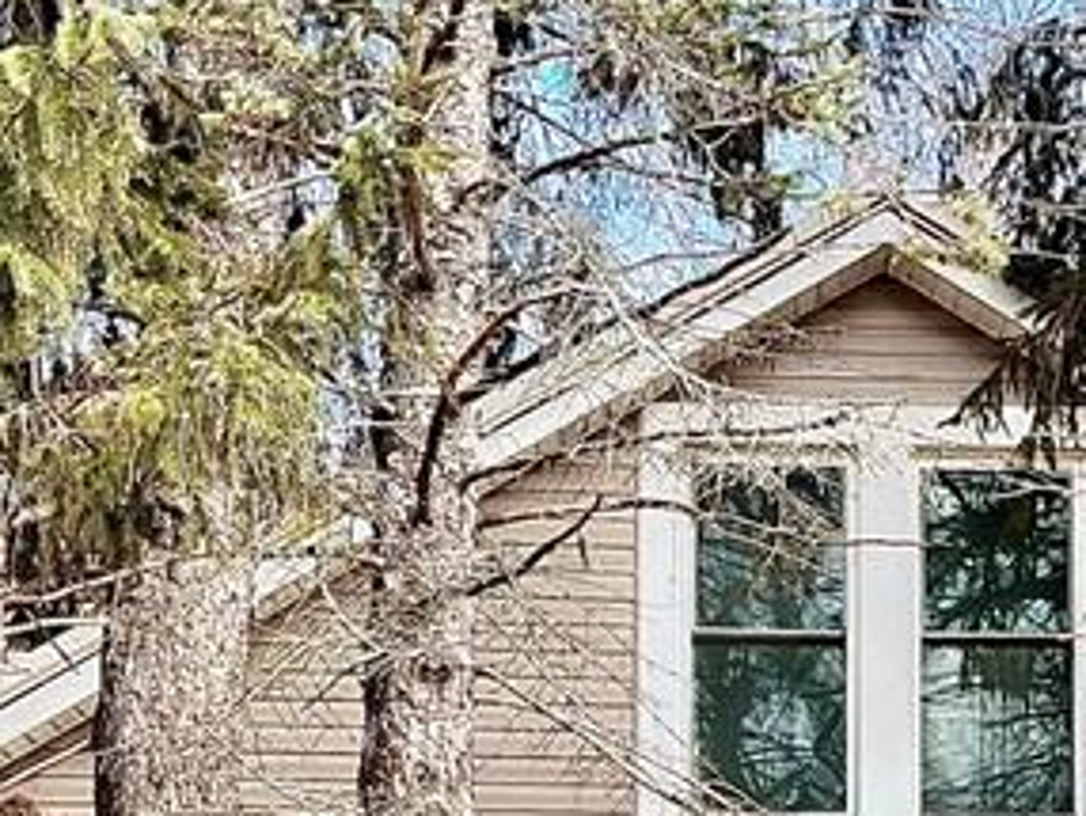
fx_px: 2920
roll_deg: +0.1
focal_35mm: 93
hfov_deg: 20.8
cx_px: 908
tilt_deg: +5.3
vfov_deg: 15.1
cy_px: 1085
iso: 50
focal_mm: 5.1
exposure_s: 1/615
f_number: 1.6
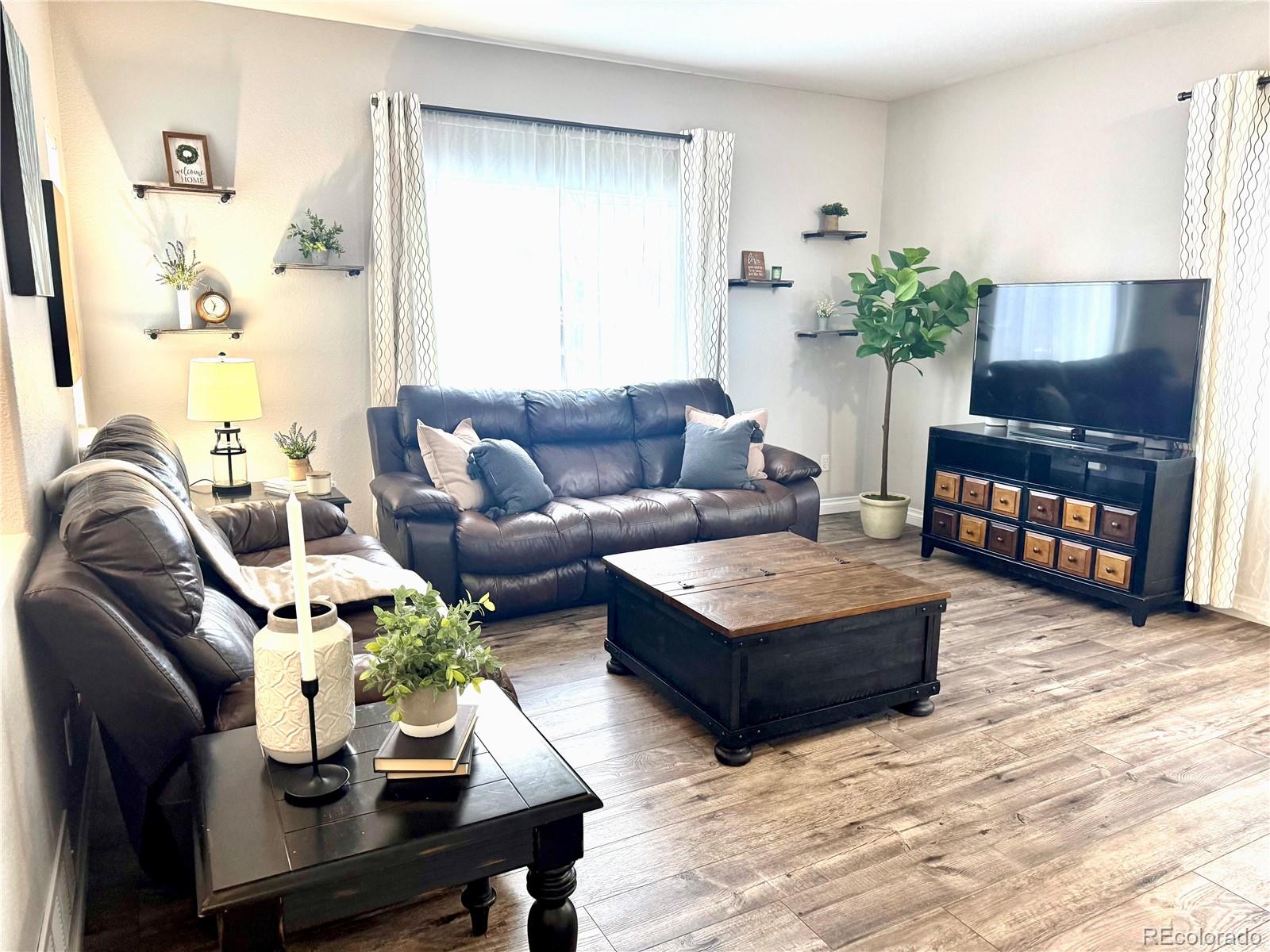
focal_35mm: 24
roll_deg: +0.4
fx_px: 881
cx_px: 635
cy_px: 476
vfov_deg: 56.8
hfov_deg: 71.6
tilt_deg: -9.7
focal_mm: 6.76
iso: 250
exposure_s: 1/60
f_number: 1.78
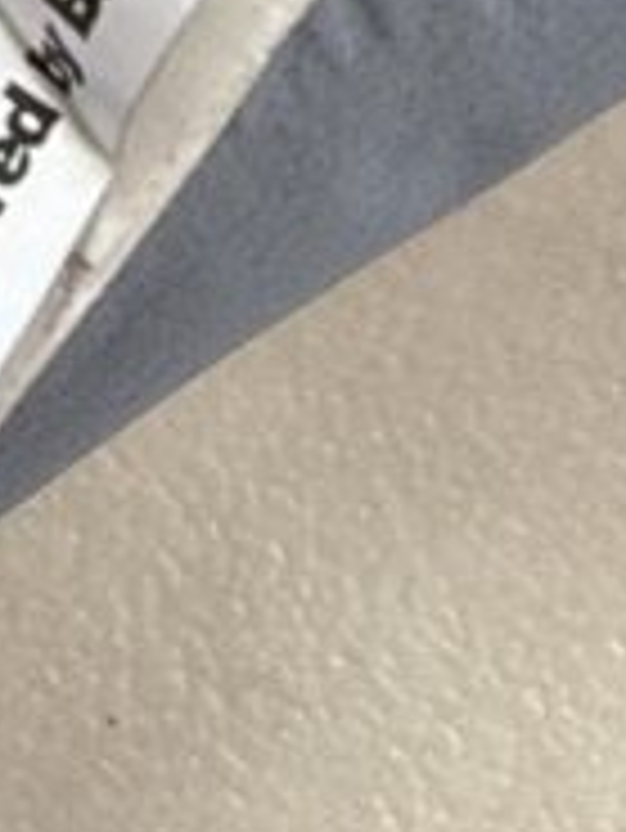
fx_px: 2914
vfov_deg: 15.0
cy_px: -432
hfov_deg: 11.6
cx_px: -378
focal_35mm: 121
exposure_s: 1/100
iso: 125
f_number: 2.2
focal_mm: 2.22
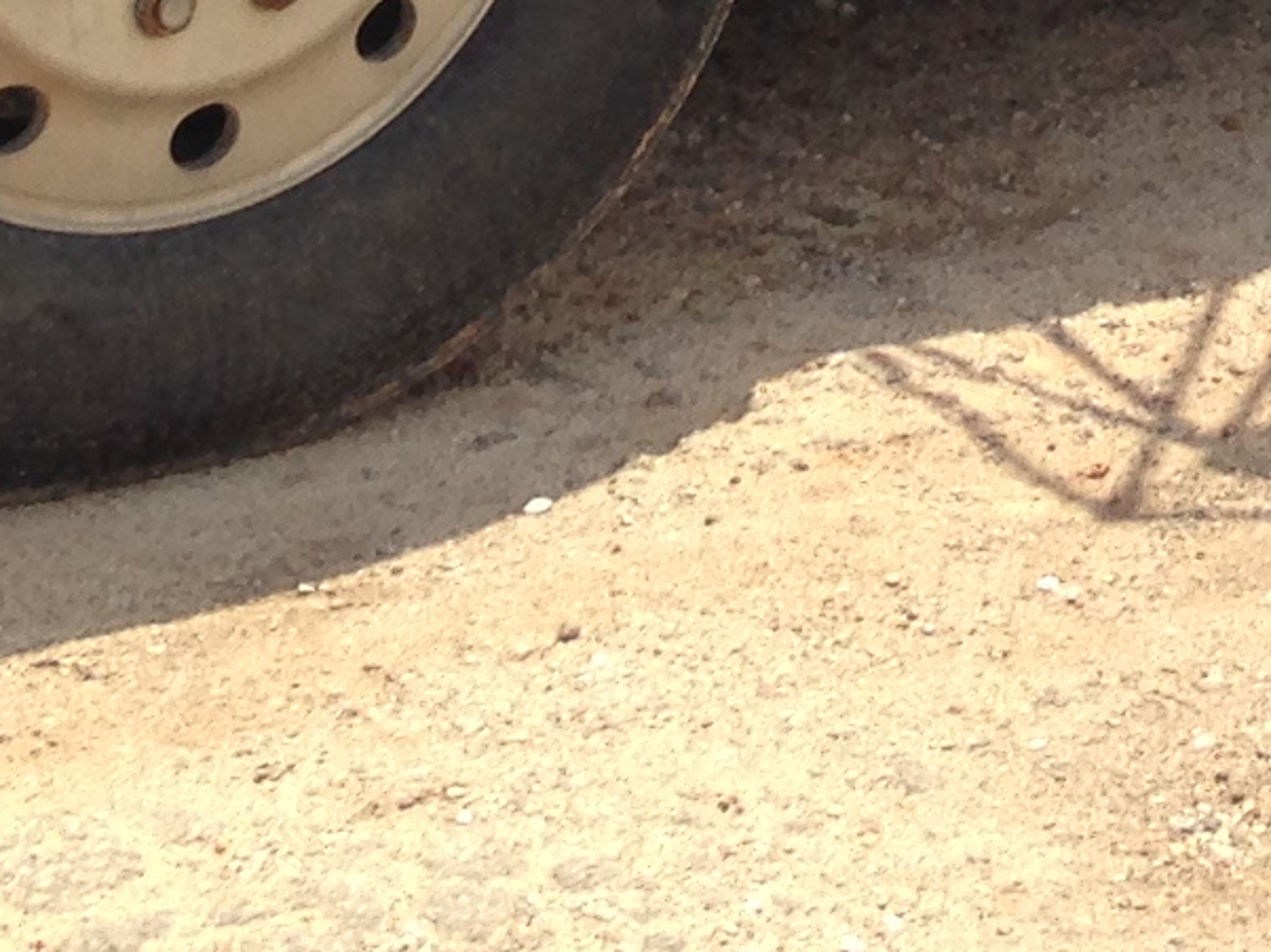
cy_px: -1203
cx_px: 1659
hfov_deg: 10.8
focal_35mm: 179
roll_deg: +2.1
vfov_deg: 7.8
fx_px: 6570
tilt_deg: -5.0
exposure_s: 1/1085
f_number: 2.4
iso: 50
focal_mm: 4.12
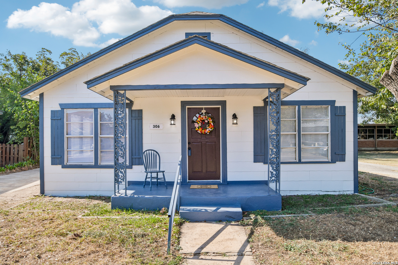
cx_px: 199
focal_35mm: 24
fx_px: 265
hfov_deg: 73.7
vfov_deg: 53.1
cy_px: 132
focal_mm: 16
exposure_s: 1/400
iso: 400
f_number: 8
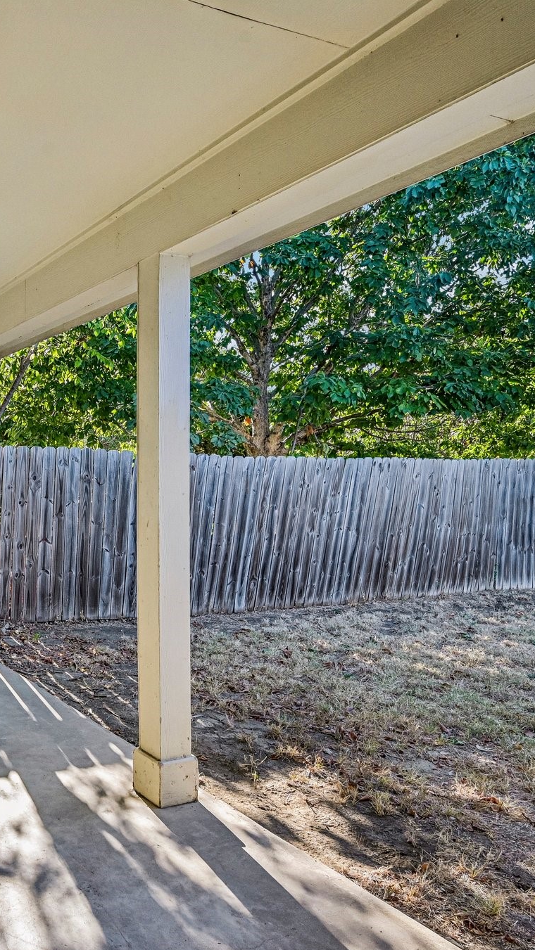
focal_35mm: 27
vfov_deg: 69.9
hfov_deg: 37.1
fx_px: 681
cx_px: -32
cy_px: 479
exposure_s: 1/200
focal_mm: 17
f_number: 8
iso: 400
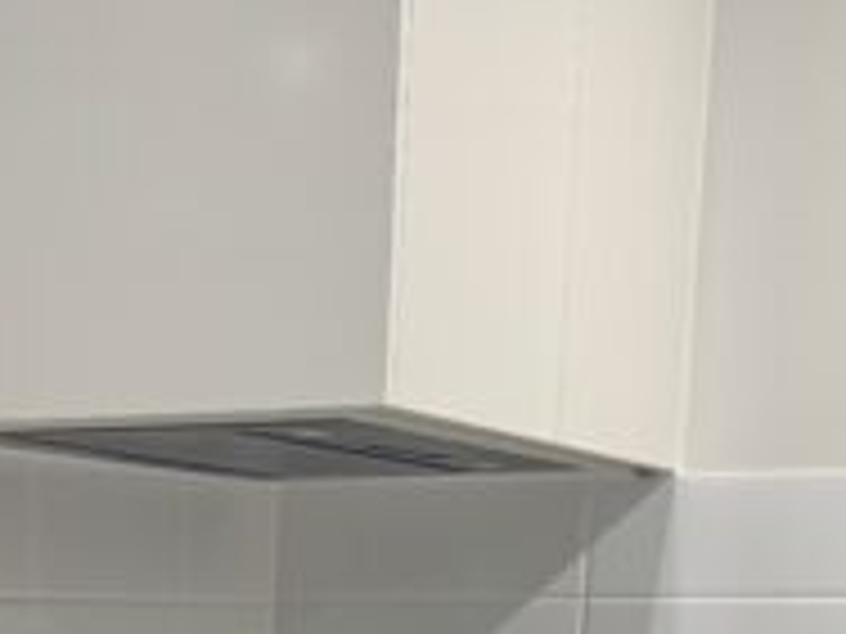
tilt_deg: -14.3
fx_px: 2395
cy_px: 1255
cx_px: 18
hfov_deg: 19.5
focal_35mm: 98
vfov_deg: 13.1
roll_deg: +0.1
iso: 200
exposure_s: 1/100
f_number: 1.78
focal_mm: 6.76
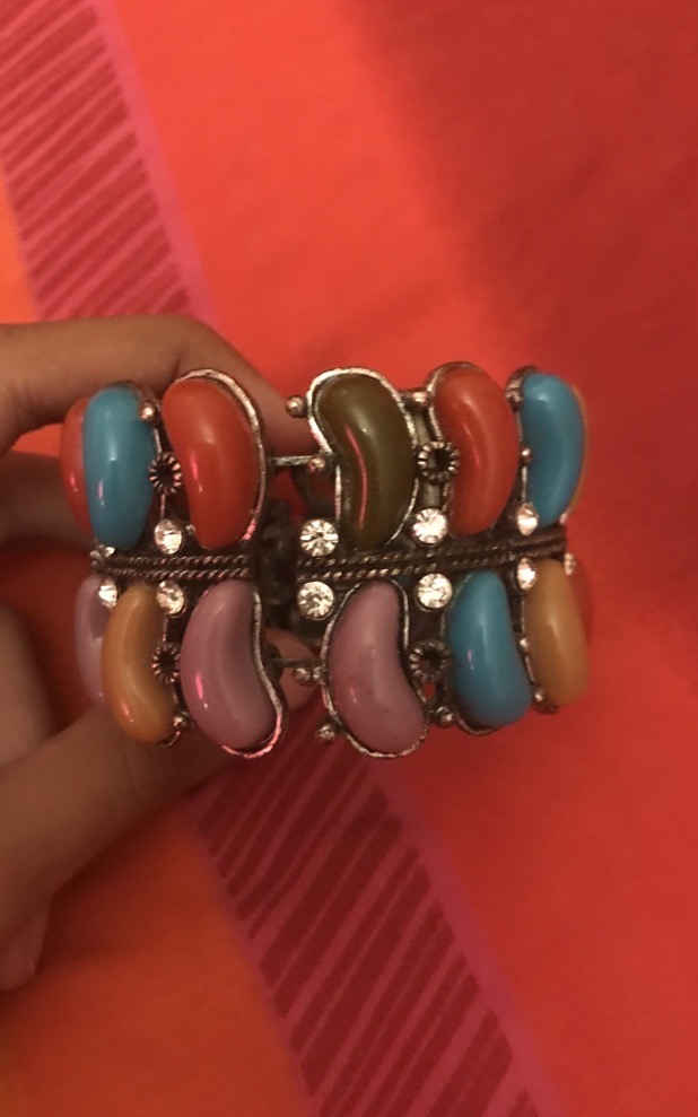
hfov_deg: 41.8
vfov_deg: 62.9
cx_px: 369
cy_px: 555
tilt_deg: -65.1
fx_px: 913
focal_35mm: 30
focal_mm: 3.99
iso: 125
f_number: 1.8
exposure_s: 1/4
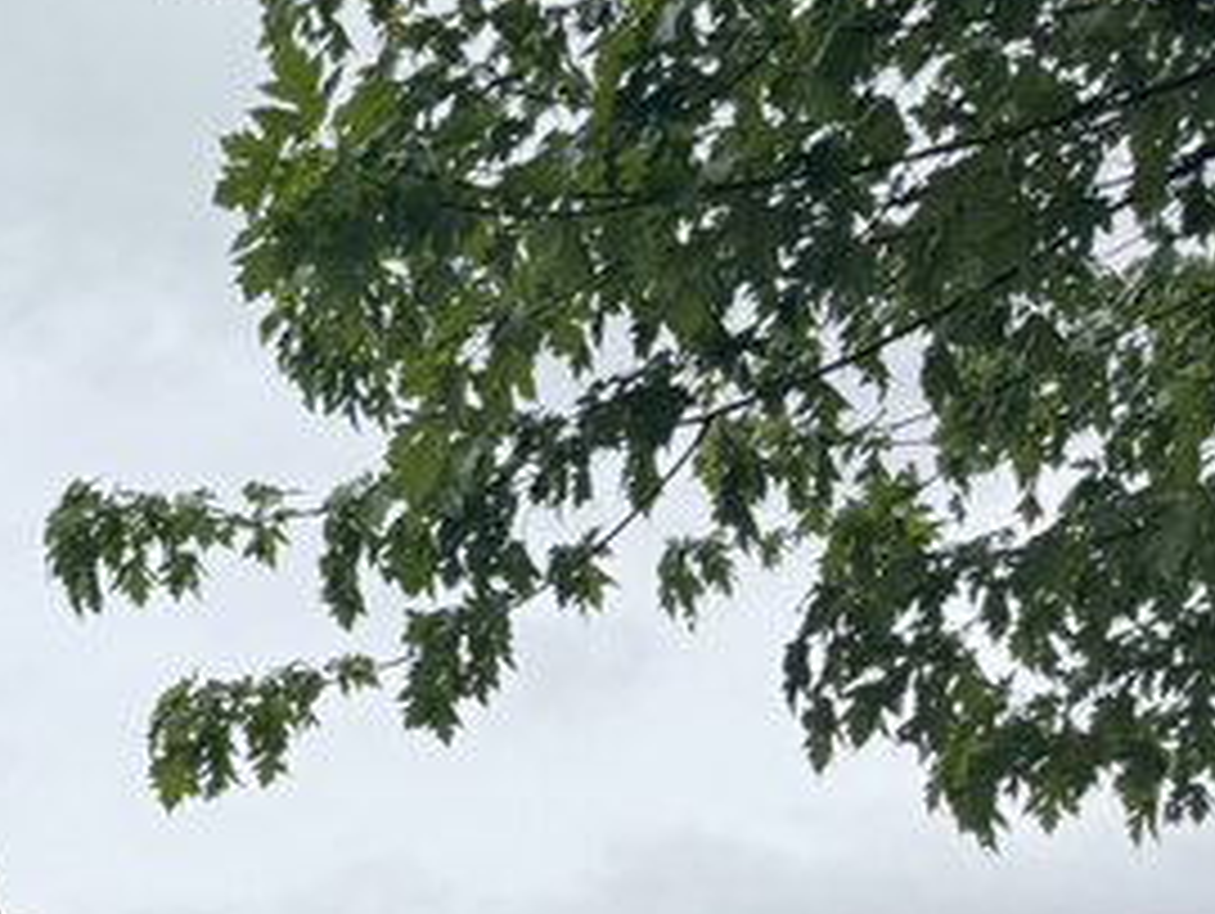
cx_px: -963
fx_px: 3197
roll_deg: +1.8
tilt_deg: +6.5
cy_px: 1157
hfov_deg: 17.5
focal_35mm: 91
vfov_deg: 15.5
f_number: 1.78
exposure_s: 1/1818
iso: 80
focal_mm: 6.76
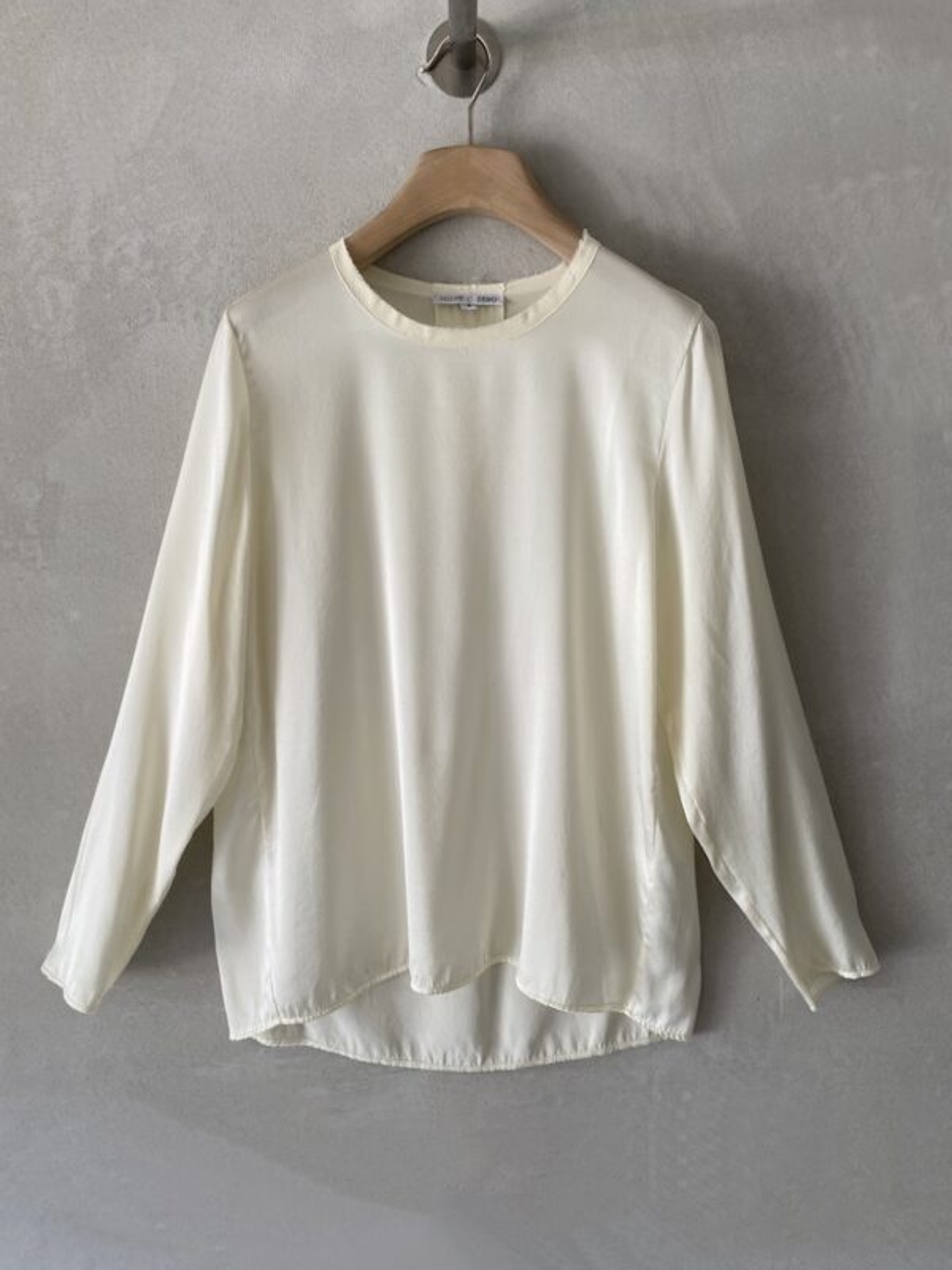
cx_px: 476
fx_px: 953
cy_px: 635
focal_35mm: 26
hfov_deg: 53.1
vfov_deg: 67.3
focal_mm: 4.25
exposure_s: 1/122
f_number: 1.8
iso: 100
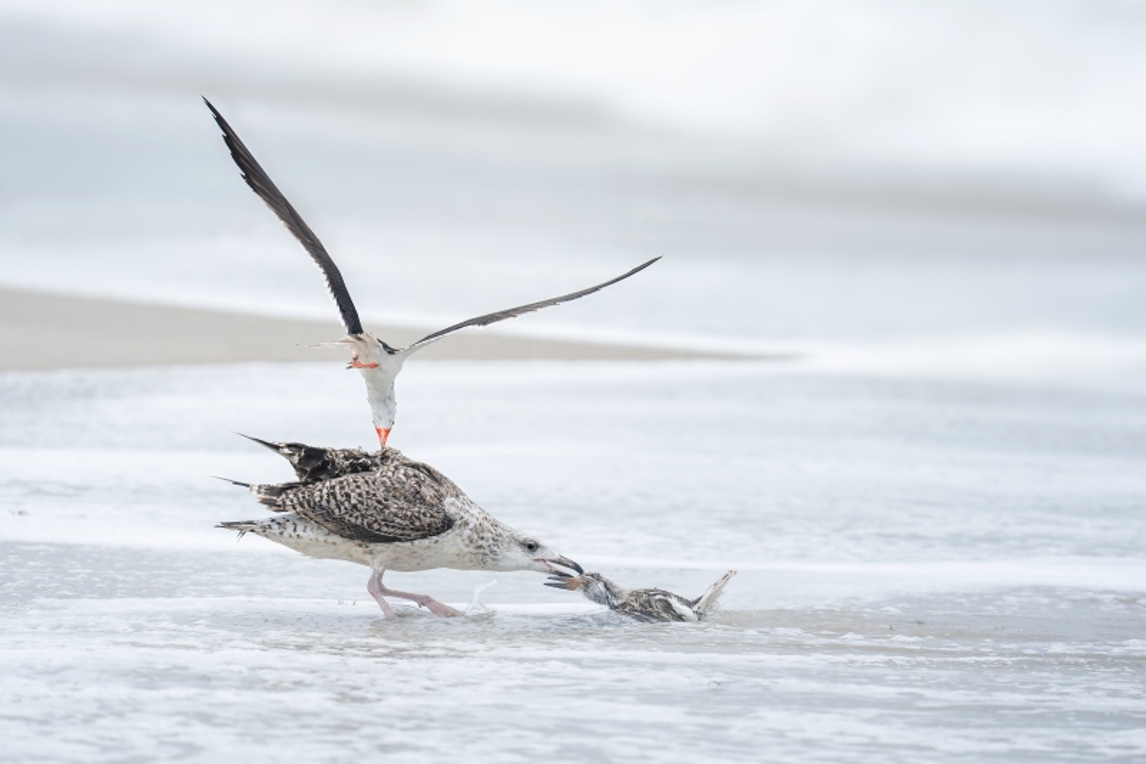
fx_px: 12730
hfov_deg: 5.2
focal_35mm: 400
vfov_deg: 3.4
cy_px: 382
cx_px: 573
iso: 1600
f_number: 4.5
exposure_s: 1/3200
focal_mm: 400
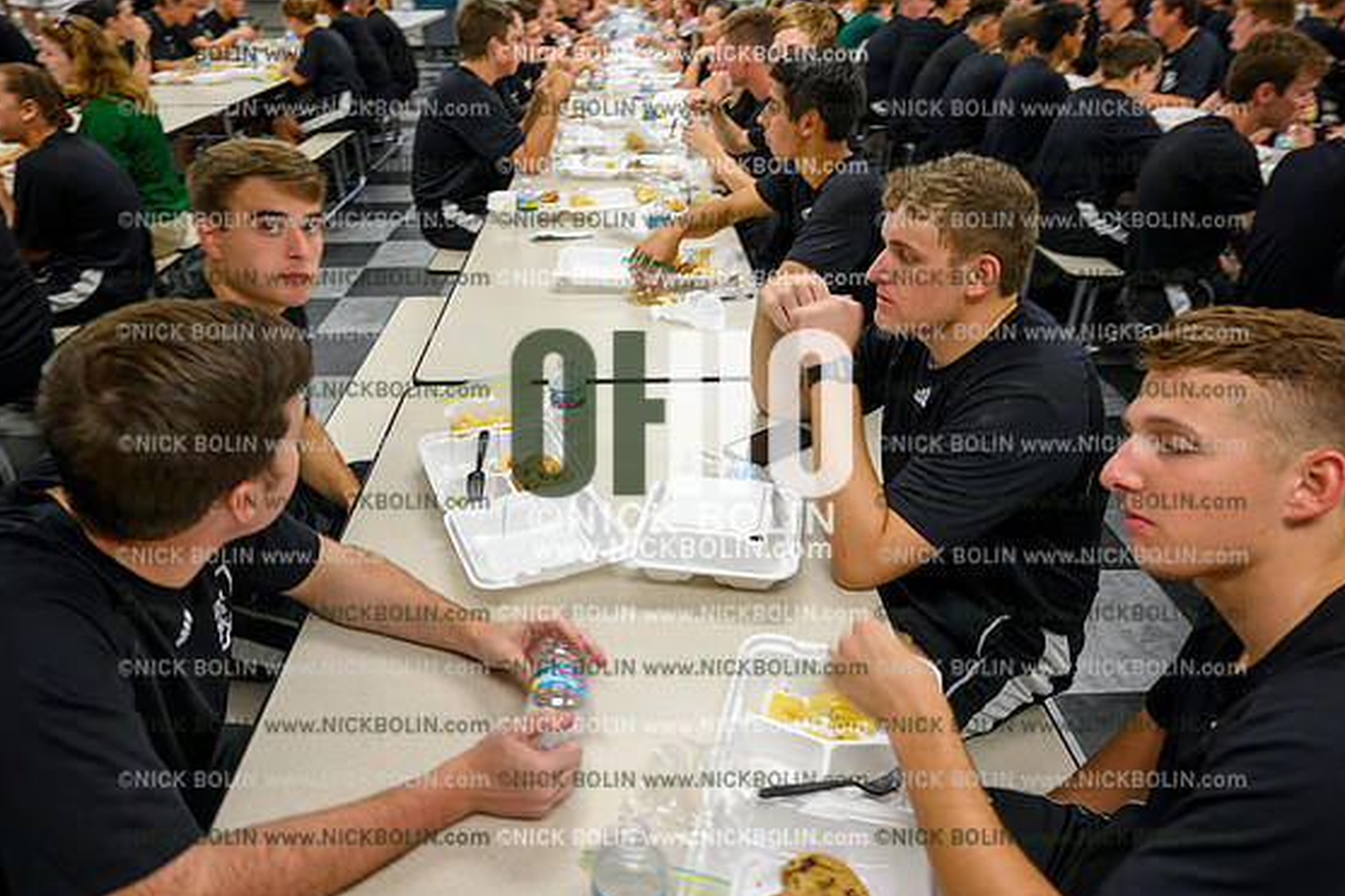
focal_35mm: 25
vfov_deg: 51.3
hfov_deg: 71.5
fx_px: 934
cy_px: 444
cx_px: 681
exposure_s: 1/30
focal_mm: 24
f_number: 4.5
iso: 200
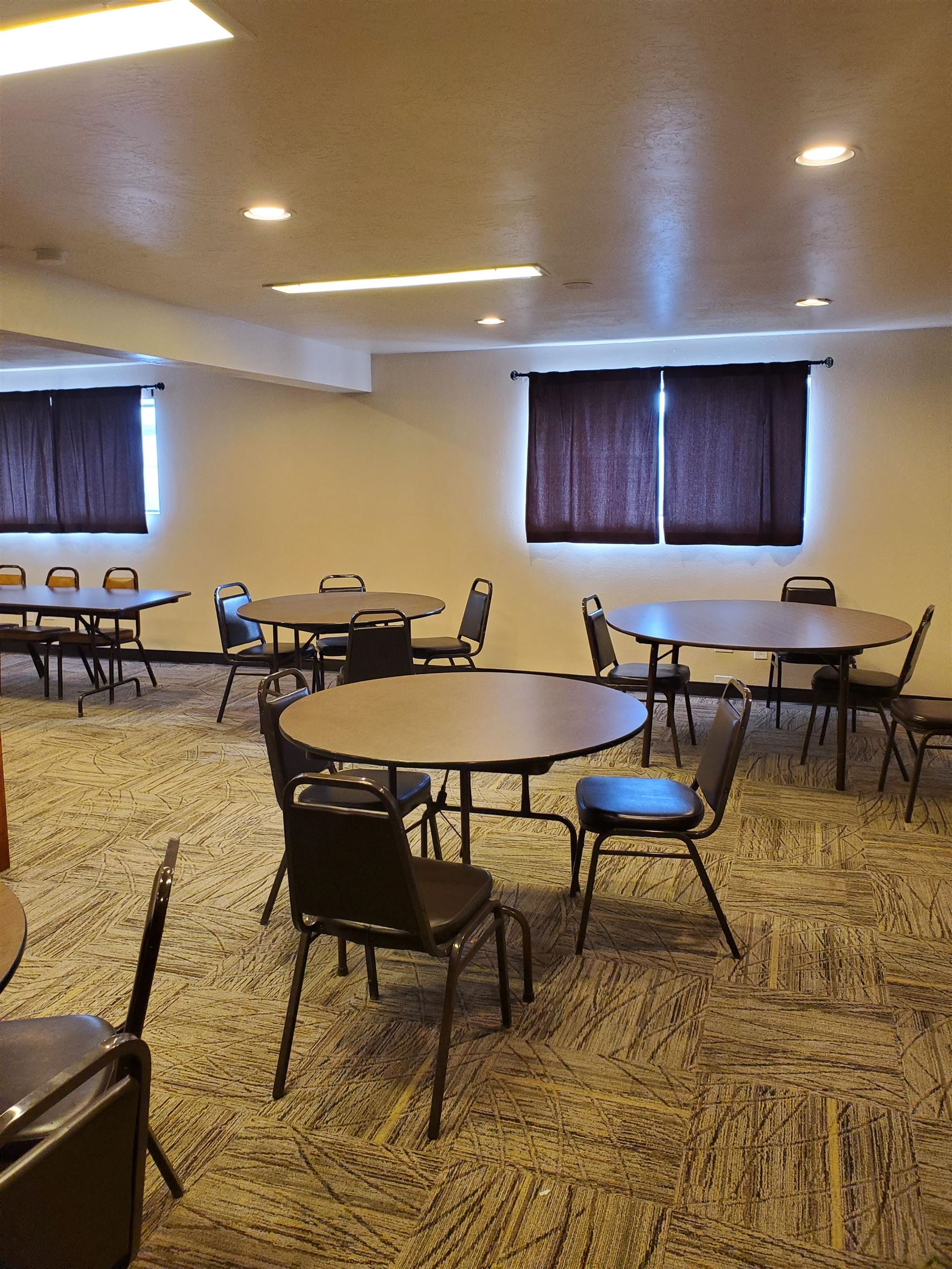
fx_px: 953
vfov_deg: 67.3
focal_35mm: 26
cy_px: 634
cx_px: 476
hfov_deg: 53.1
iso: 320
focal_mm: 4.3
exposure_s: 1/39
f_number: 2.4
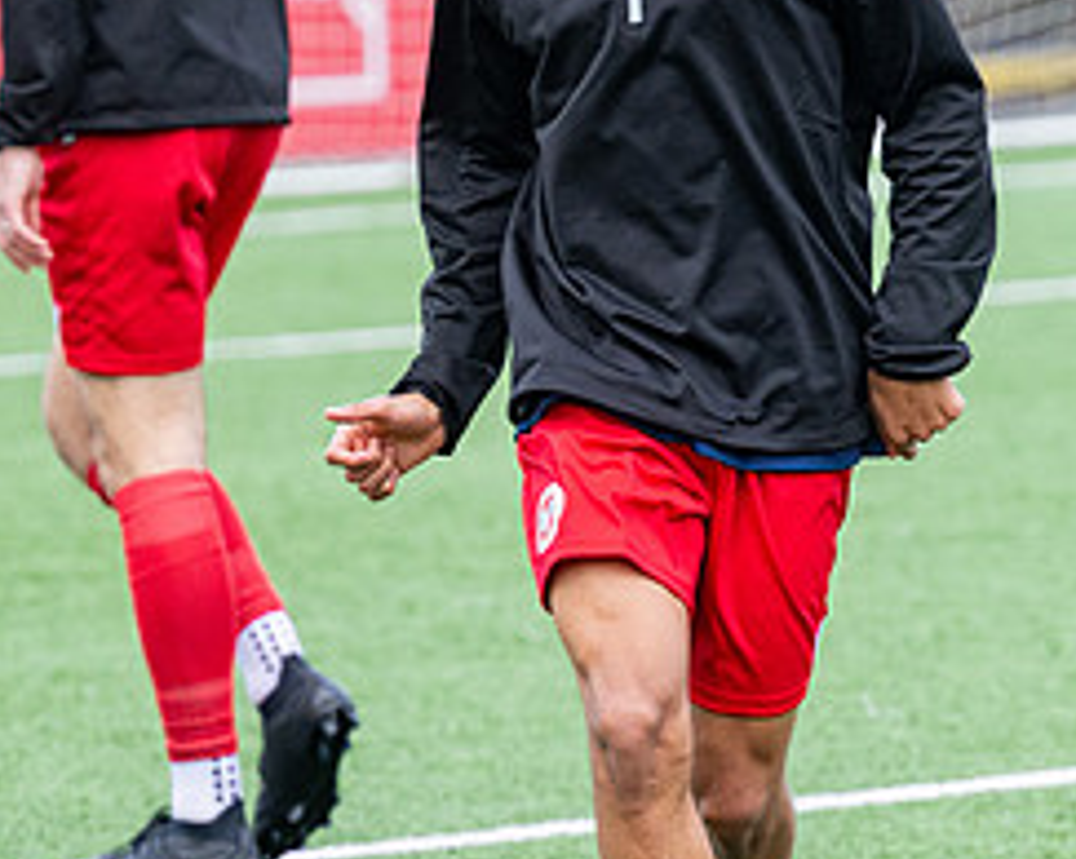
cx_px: 789
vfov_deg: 3.1
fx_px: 16069
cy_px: 294
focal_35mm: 505
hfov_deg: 3.8
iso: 800
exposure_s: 1/1250
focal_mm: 180
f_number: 4
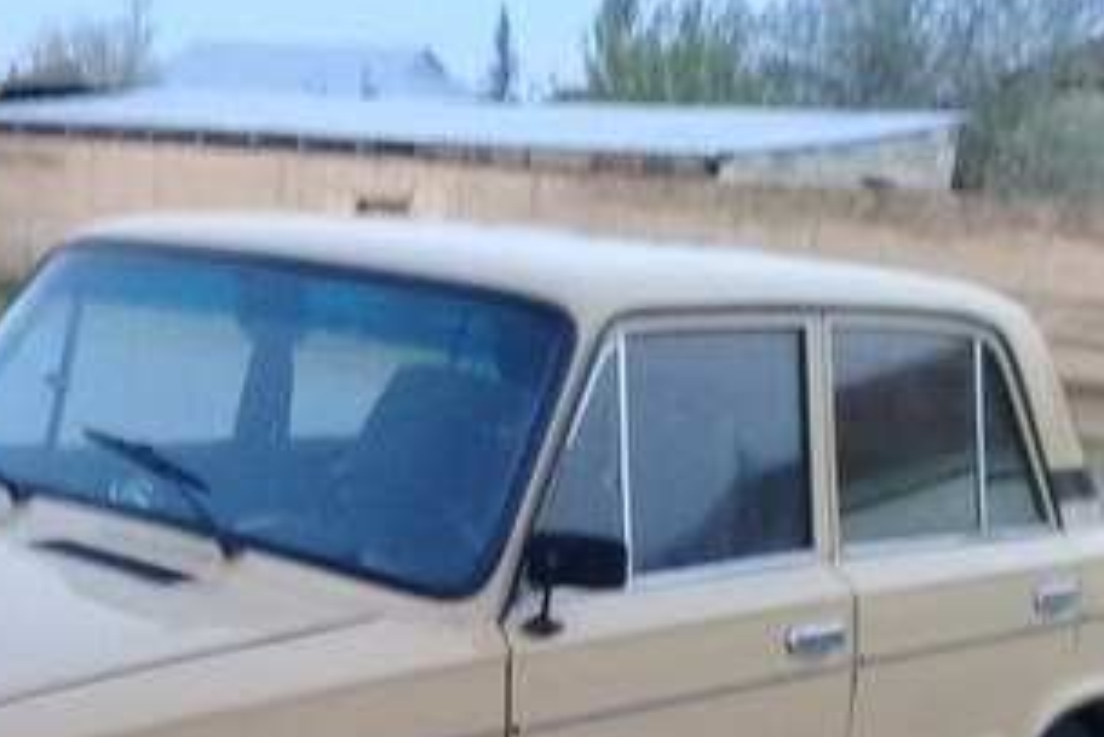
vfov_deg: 18.6
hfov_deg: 28.6
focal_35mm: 70
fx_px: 2148
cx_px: 334
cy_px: 855
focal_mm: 3.3
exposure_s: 1/20
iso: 200
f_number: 2.2
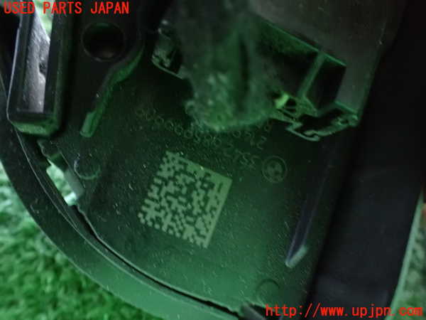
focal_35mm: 30
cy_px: 160
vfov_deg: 46.8
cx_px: 213
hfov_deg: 60.0
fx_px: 369
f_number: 2.3
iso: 1600
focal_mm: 5.4
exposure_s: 1/15
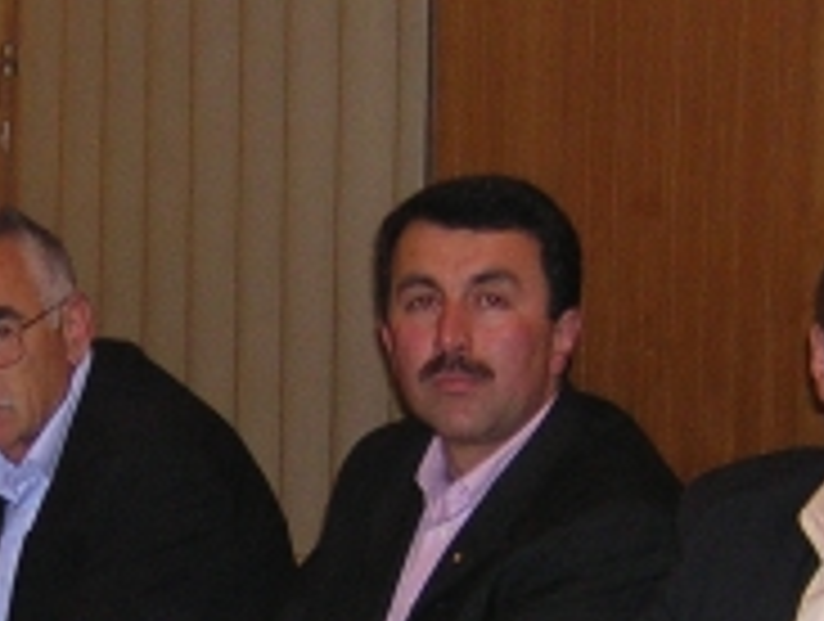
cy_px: 605
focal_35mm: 139
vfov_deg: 10.6
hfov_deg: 14.1
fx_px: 3315
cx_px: 221
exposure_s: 1/60.1
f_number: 3.1
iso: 342
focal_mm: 6.6
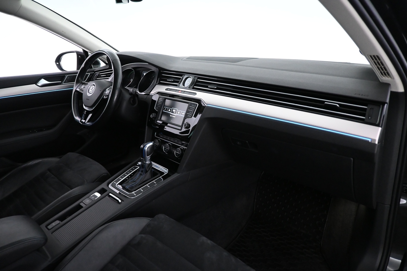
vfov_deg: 53.1
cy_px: 136
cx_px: 204
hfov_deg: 73.7
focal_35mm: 24
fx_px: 271
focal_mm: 16
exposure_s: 1/50
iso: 4000
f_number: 3.5
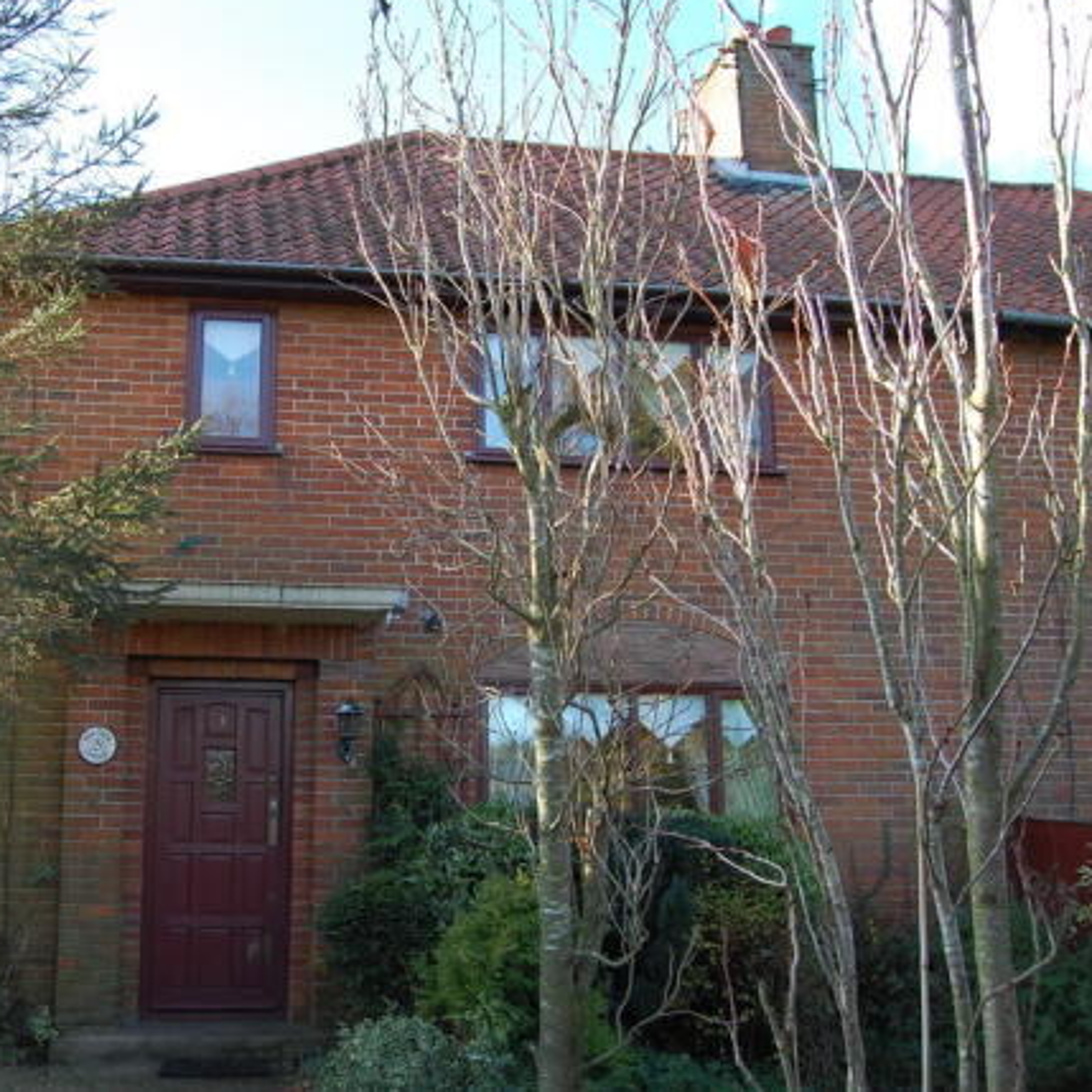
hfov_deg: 46.5
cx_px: 364
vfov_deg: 47.2
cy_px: 541
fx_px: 1249
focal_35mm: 35
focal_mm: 18
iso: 320
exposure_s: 1/125
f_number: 5.6
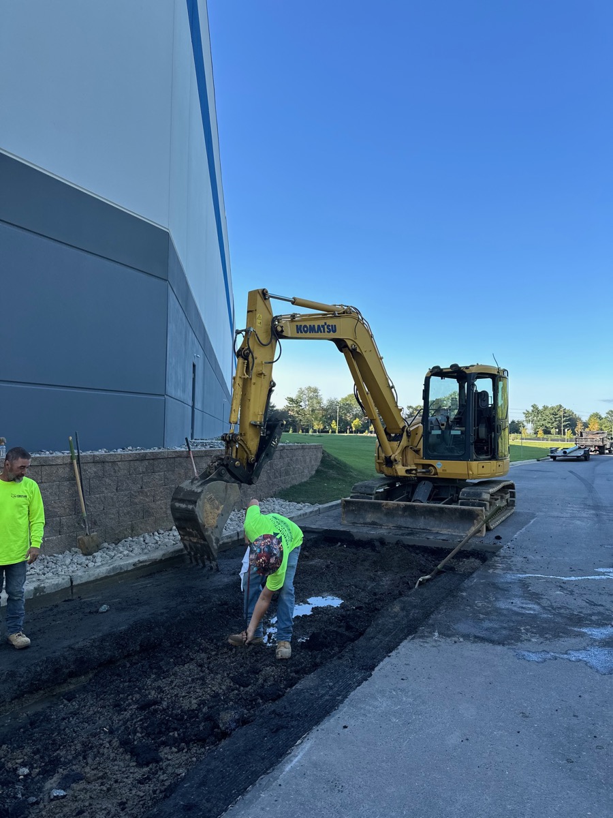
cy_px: 409
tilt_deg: +7.4
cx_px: 306
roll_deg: -1.5
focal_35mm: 24
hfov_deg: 56.8
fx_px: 567
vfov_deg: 71.6
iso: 80
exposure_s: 1/1453
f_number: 1.78
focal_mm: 6.86
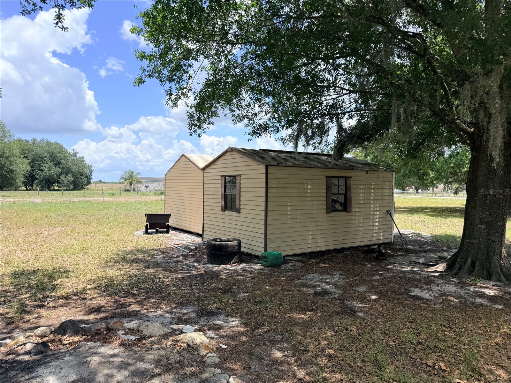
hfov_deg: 71.6
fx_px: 354
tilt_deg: -3.0
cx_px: 256
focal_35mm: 24
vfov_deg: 56.8
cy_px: 192
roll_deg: +2.6
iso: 80
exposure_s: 1/2445
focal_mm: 6.76
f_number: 1.78
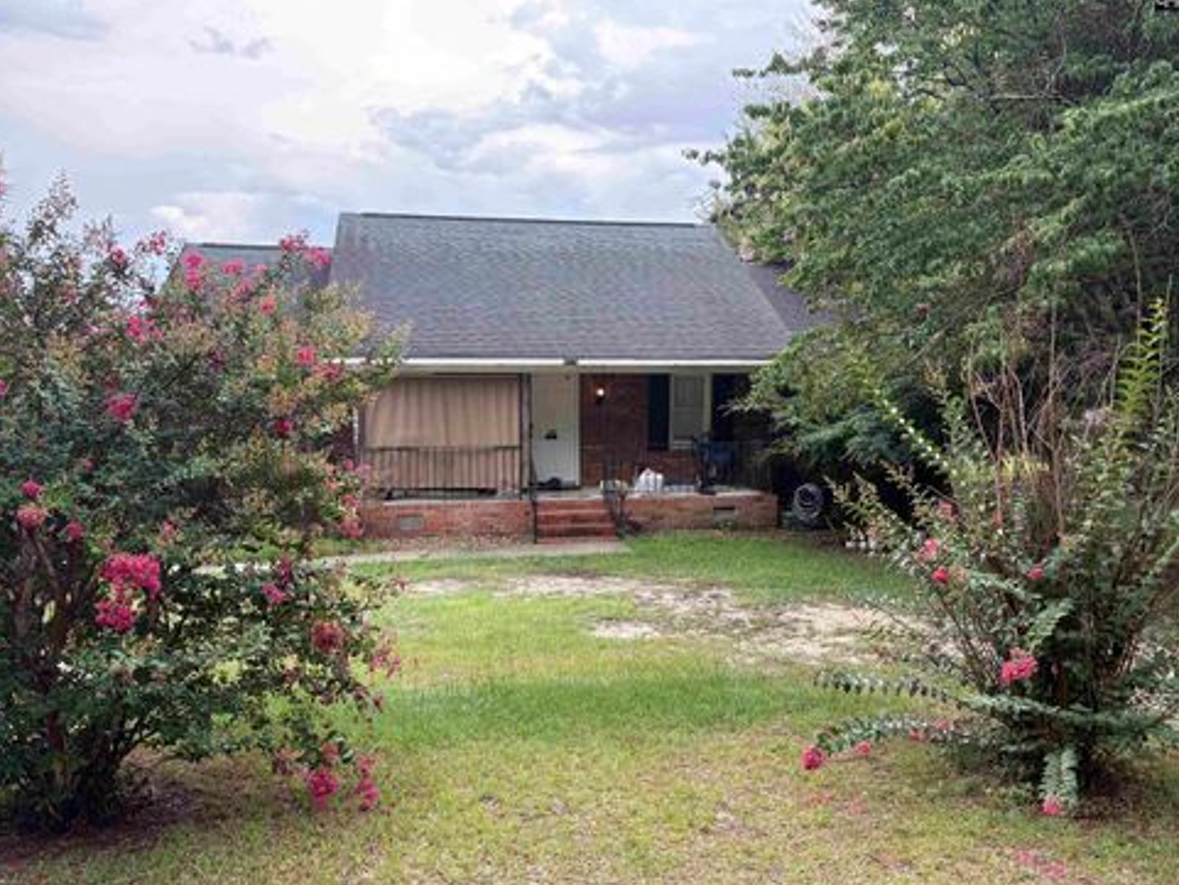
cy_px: 450
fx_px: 920
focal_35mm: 27
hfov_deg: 65.3
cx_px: 581
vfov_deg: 51.4
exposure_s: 1/438
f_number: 1.6
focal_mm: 5.96
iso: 64
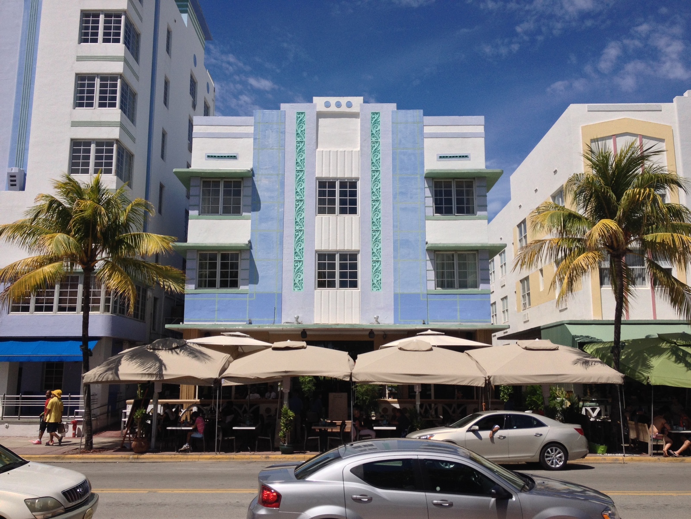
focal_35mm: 35
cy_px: 260
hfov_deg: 52.6
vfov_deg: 40.7
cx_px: 346
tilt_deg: +6.8
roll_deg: +0.7
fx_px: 699
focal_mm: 4.28
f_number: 2.4
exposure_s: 1/3067
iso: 50
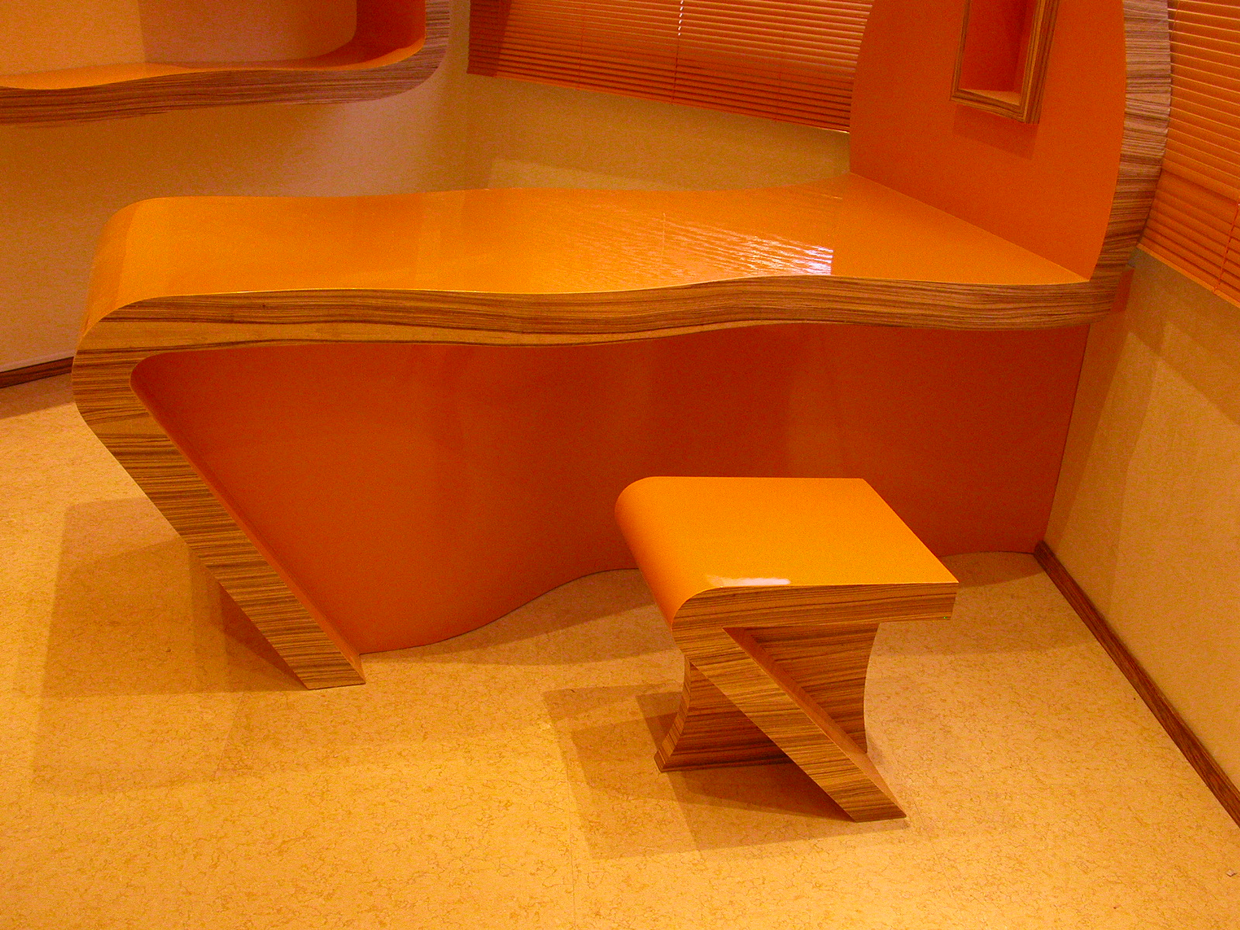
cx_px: 620
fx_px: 1218
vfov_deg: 41.8
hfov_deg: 54.0
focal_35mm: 34
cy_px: 465
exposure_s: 1/30
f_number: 3.5
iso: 400
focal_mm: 8.9
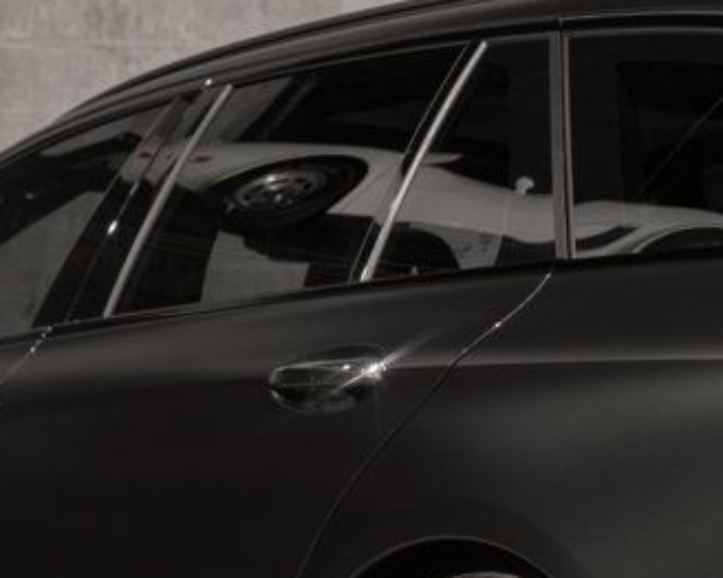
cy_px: 442
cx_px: 1118
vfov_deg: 11.4
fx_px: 2887
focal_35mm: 135
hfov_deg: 13.4
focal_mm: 46
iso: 200
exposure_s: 1/50
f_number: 5.6
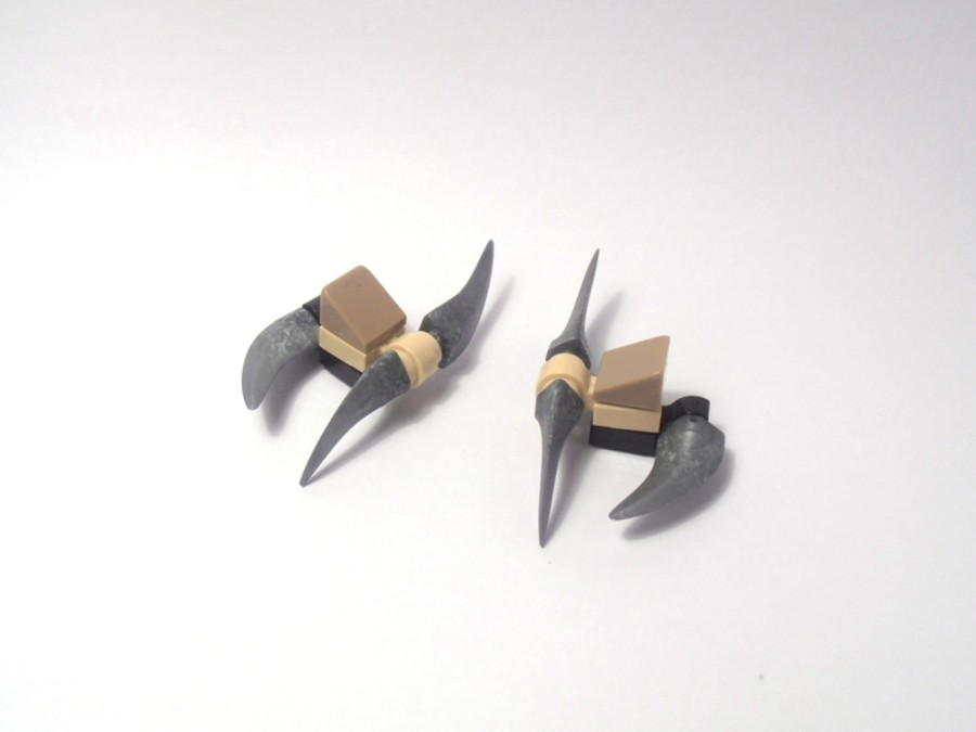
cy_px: 366
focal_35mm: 37
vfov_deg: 38.7
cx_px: 488
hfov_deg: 50.1
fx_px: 1043
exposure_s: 1/100
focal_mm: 6.61
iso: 80
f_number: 3.9
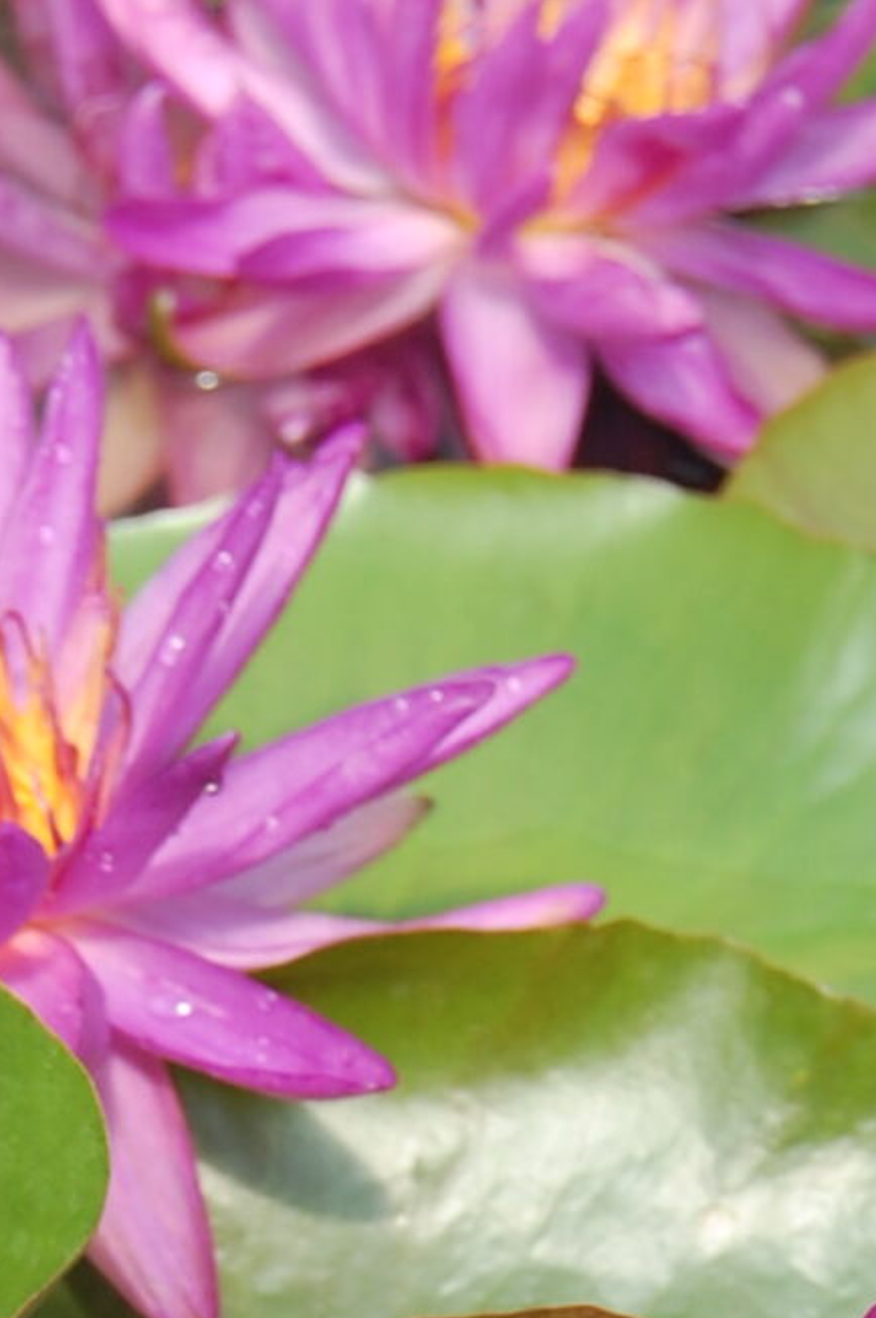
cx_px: 466
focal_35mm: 206
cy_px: 1857
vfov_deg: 9.8
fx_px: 7533
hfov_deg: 6.7
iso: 200
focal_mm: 35
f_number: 8
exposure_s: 1/250
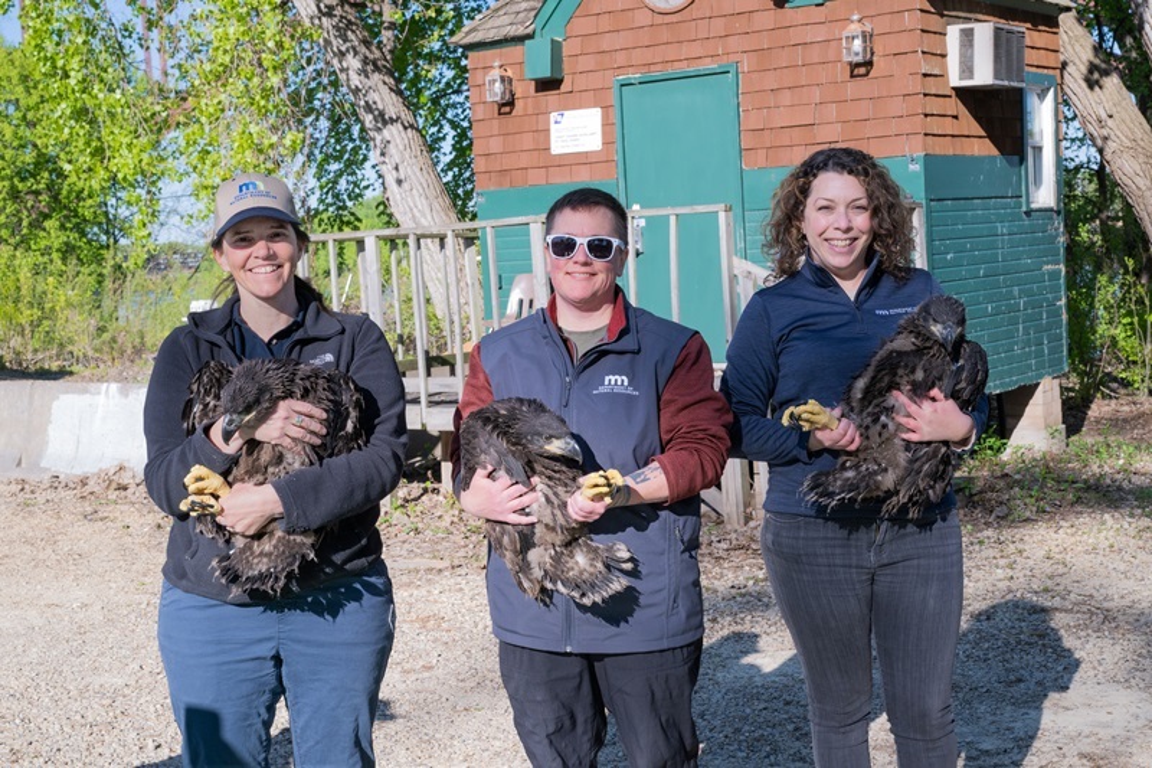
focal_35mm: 49
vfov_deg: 27.5
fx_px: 1568
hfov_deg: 40.4
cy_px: 384
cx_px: 576
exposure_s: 1/500
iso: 800
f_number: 11
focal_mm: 49
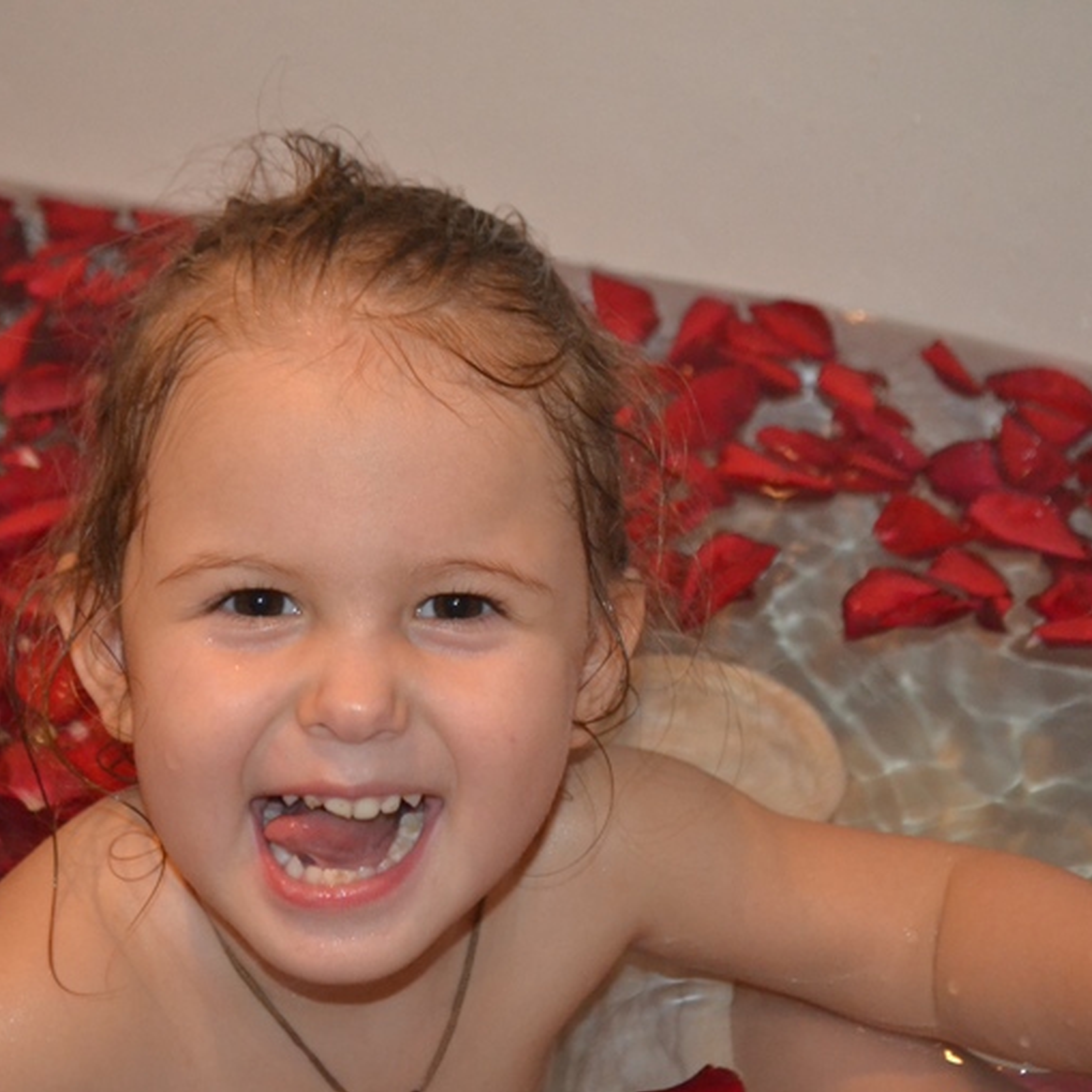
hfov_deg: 17.4
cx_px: 526
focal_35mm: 100
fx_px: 3569
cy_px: 545
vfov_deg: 17.4
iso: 3200
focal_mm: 52
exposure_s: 1/60
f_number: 5.6
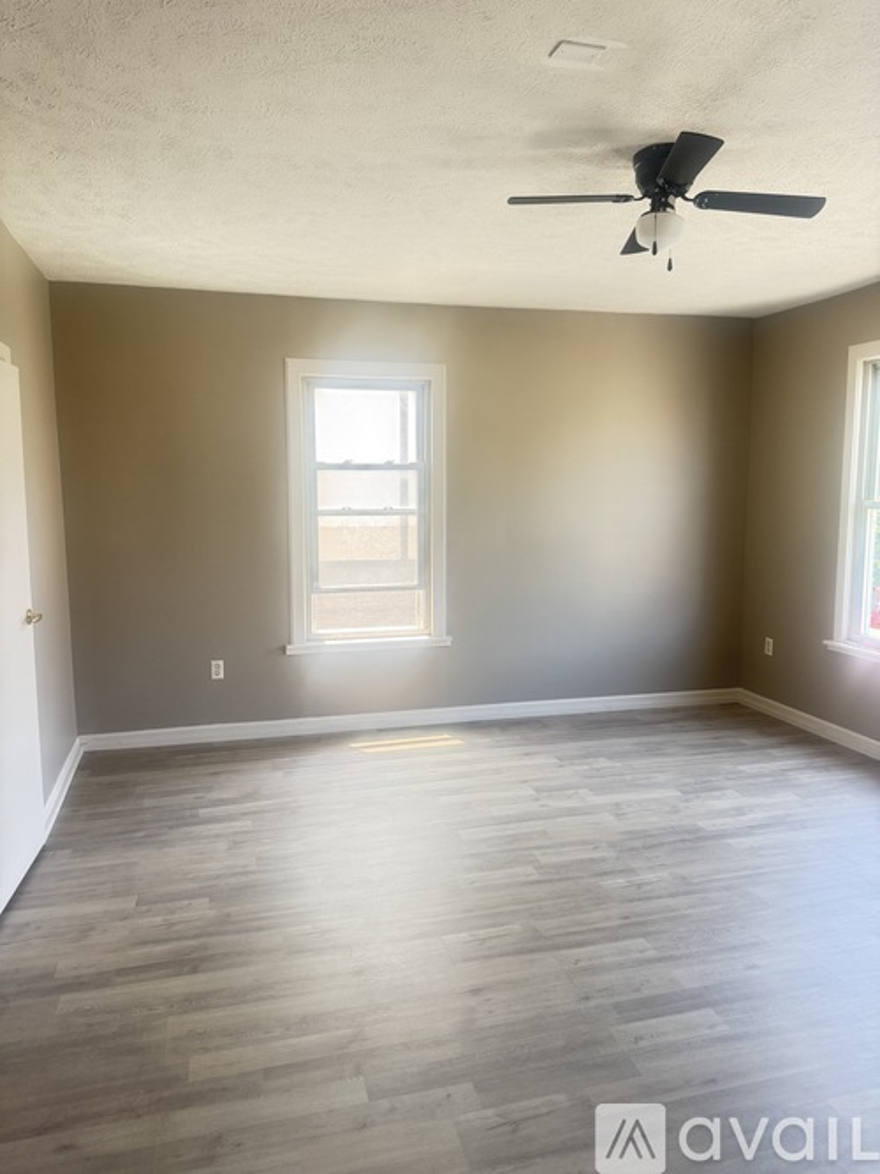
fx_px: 814
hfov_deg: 56.8
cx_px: 440
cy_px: 587
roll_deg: -1.4
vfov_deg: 71.6
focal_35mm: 24
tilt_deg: -7.1
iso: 160
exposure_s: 1/60
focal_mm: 6.76
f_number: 1.78
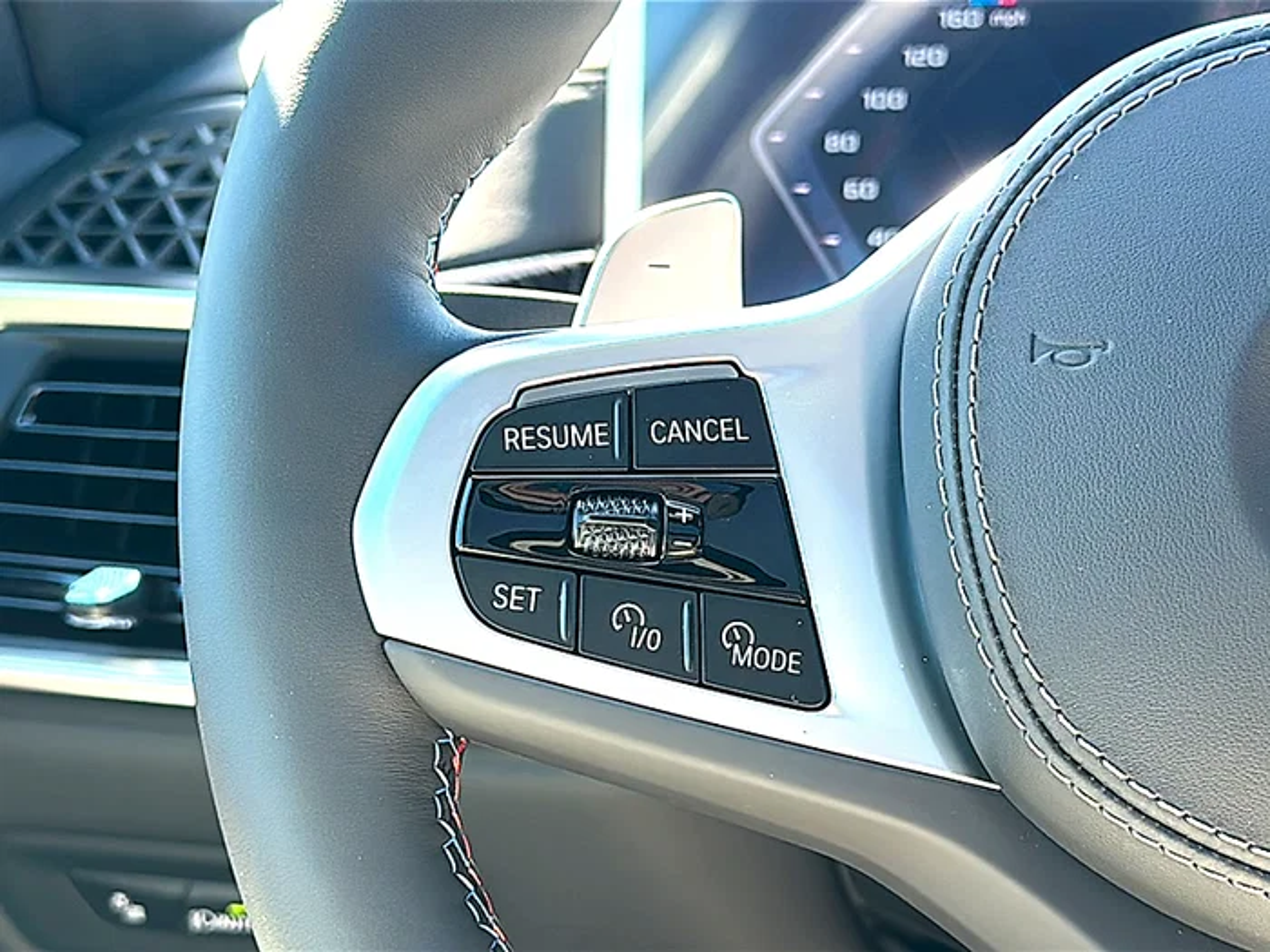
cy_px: 476
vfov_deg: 30.9
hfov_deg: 40.4
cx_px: 635
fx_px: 1724
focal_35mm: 47
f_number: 1.78
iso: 80
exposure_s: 1/174
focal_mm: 6.86
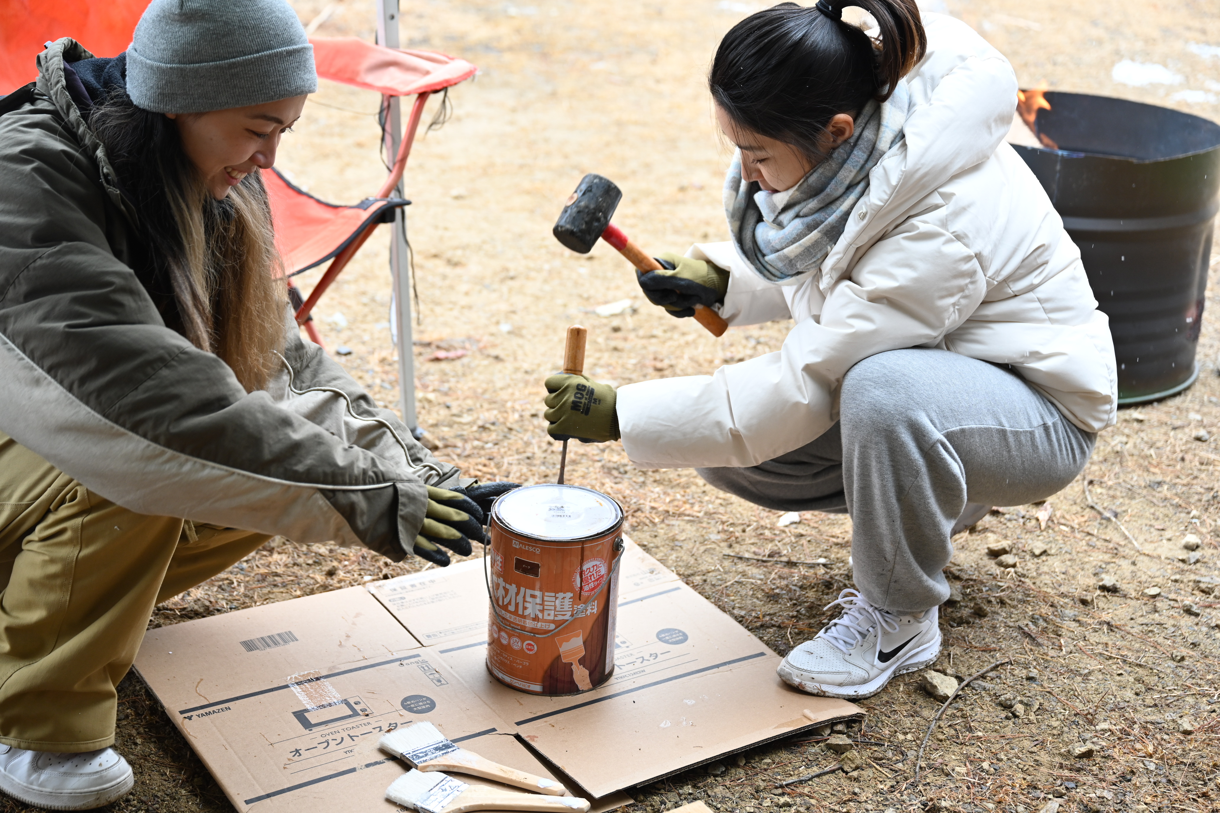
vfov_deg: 25.1
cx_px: 610
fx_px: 1830
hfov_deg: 36.9
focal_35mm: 54
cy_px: 406
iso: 400
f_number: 3.5
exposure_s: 1/250
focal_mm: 54
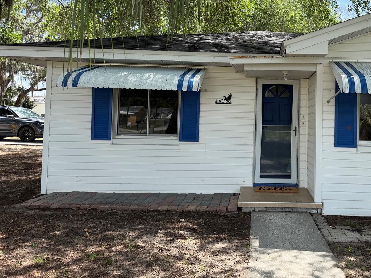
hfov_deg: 49.4
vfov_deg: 39.4
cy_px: 104
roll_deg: -1.8
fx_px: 386
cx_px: 275
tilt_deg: +2.5
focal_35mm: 36
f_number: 1.78
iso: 80
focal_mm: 6.76
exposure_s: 1/1292
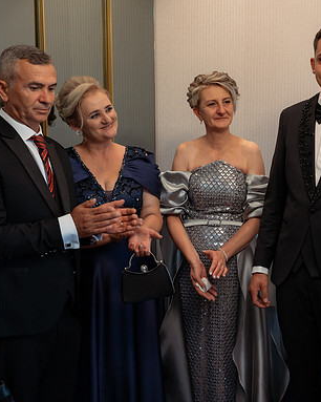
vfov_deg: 38.8
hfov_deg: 30.9
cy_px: 221
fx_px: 570
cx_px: 241
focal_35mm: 48
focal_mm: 28
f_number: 3.5
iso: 640
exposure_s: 1/250
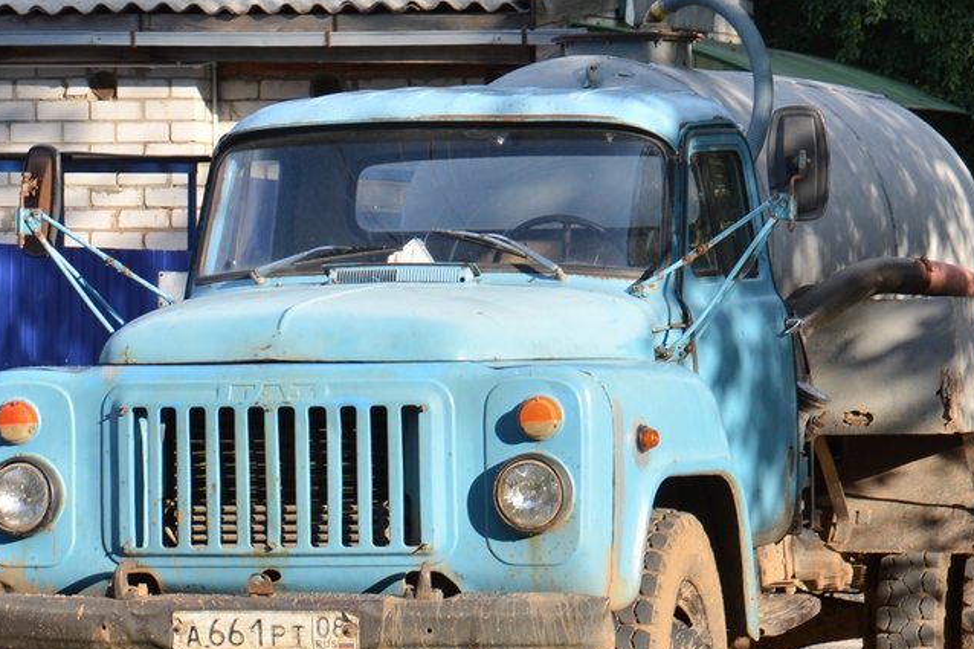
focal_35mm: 254
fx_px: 6870
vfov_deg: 5.4
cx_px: 492
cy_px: 352
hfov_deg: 8.1
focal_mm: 90
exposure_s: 1/200
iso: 200
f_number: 7.1
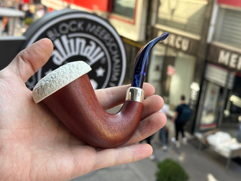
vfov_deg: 30.3
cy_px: 90
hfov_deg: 39.7
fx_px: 334
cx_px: 120
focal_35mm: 48
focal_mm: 6.86
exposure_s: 1/364
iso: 64
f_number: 1.78
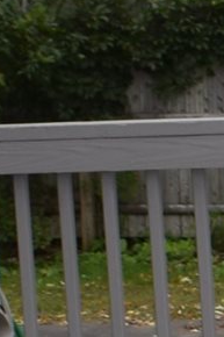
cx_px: 716
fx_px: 2672
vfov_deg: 7.0
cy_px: 589
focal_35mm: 286
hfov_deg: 4.6
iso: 100
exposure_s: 1/200
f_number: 7.1
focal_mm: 18
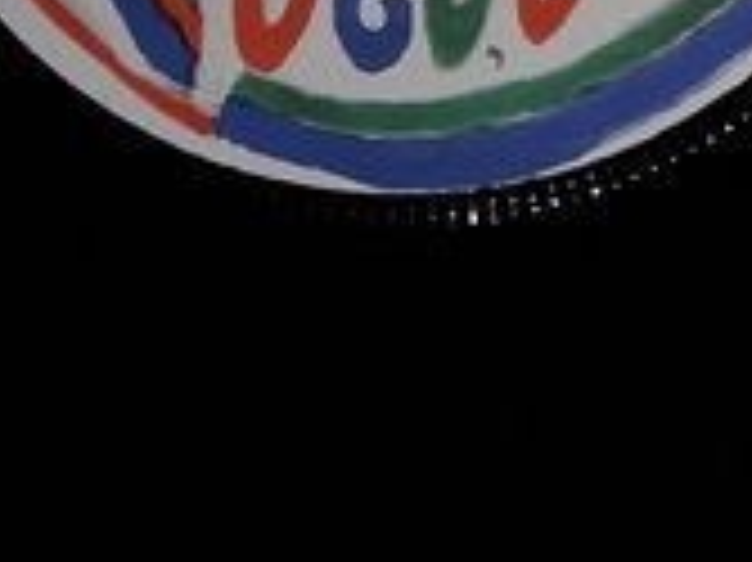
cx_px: 1382
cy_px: -391
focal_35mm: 168
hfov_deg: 11.0
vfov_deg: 8.5
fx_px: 3647
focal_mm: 3.7
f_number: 1.9
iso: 40
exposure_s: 1/187
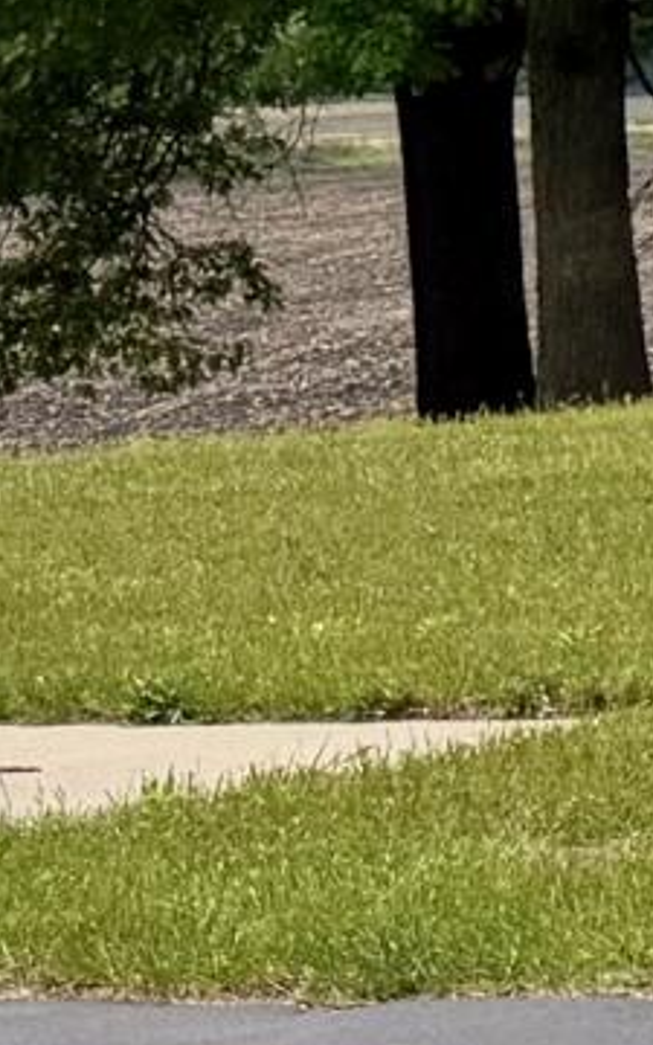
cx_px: 4229
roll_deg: +2.7
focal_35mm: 212
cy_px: -377
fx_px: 6037
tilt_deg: +3.3
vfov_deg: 9.7
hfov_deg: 4.4
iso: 80
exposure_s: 1/5714
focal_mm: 6.76
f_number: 1.78
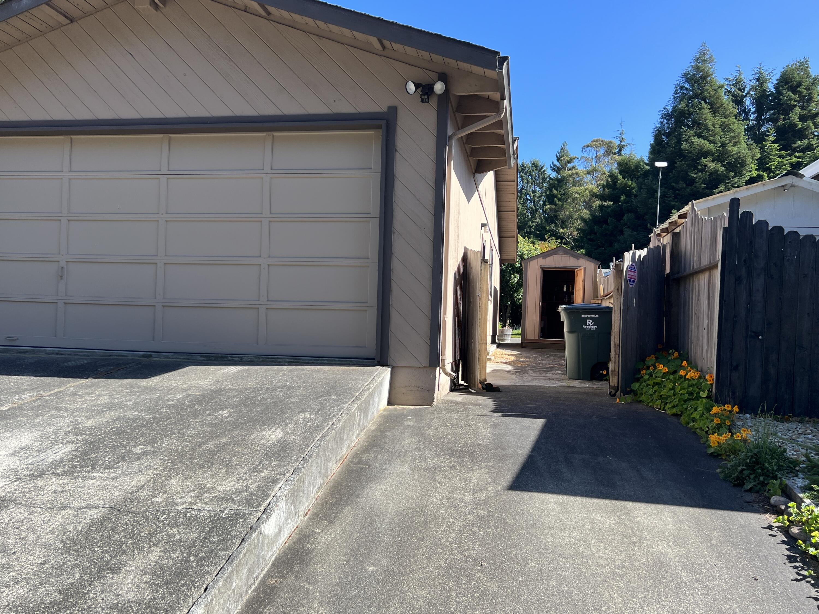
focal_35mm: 26
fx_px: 615
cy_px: 307
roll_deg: -1.6
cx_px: 410
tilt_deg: +1.6
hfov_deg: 67.3
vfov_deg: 53.1
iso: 50
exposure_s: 1/1468
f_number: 1.5
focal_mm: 5.7
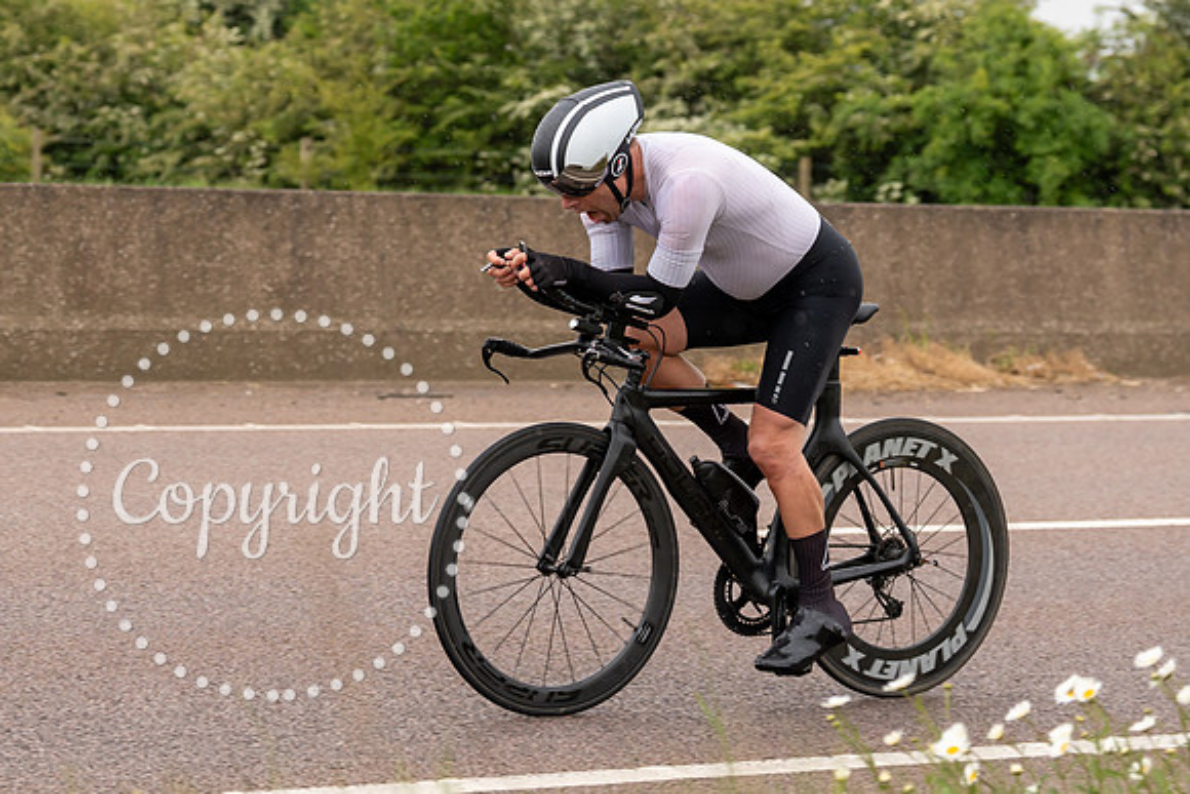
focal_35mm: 117
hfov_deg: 17.5
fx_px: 3861
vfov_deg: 11.7
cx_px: 372
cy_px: 229
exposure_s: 1/1000
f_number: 3.5
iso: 400
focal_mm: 70
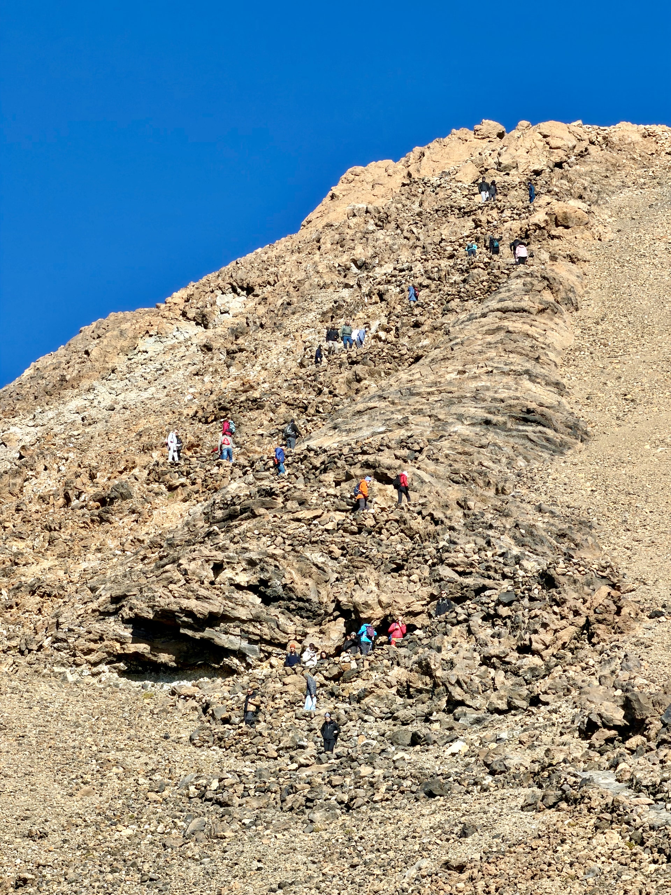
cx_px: 336
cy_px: 448
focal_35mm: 200
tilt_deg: +22.5
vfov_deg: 9.9
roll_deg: -0.4
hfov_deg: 7.4
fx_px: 5169
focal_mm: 16.89
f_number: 2.8
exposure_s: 1/639
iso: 32
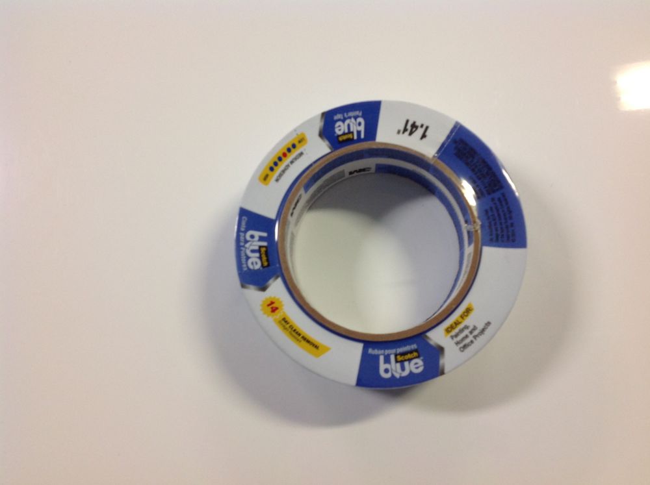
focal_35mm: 35
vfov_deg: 40.6
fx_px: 656
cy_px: 242
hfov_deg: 52.7
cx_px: 325
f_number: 2.4
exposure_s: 1/17
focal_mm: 4.28
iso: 80
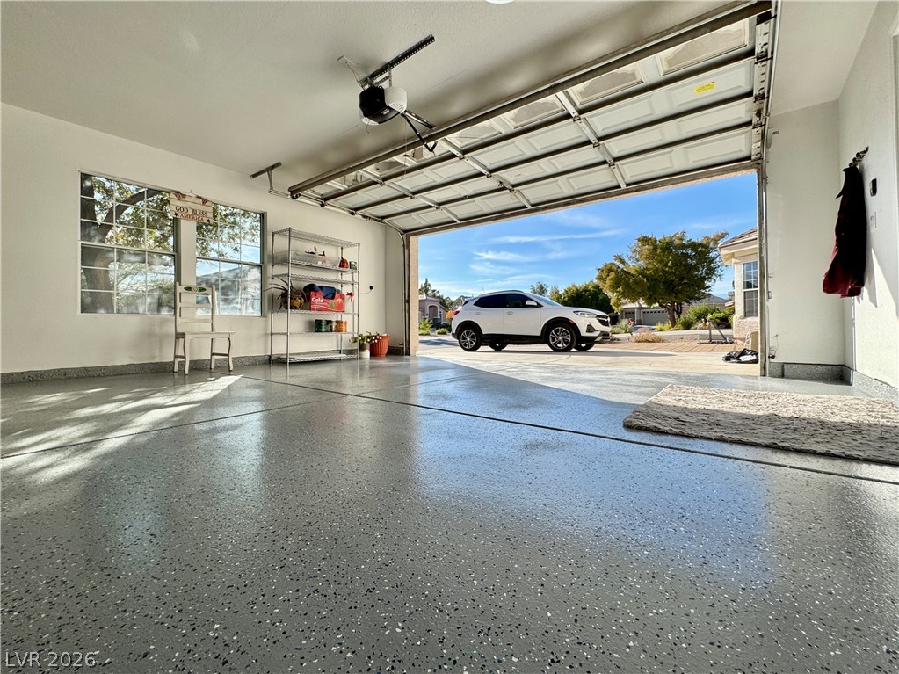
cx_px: 450
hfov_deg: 102.1
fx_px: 364
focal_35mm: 14
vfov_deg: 85.7
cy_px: 337
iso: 40
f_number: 2.2
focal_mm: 2.22
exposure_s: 1/1477
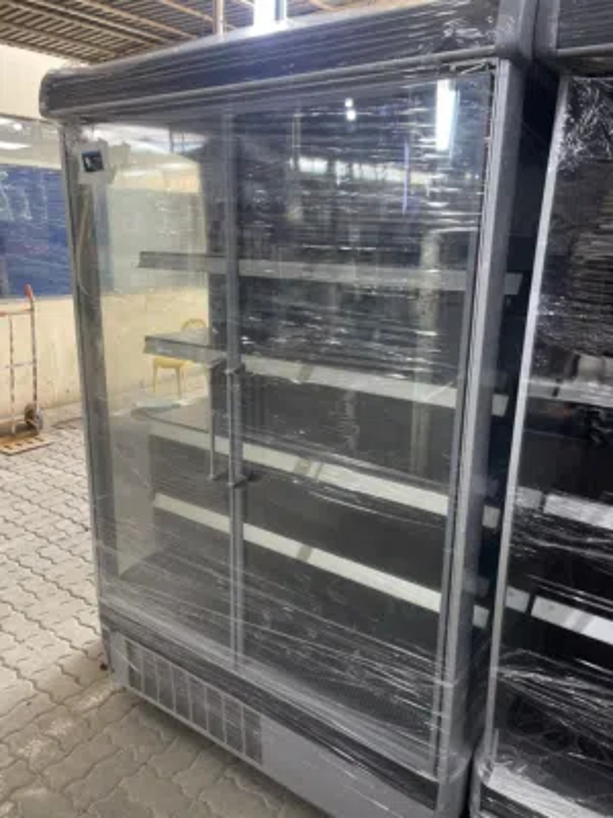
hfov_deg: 54.9
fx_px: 590
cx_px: 306
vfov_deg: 69.4
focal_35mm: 25
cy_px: 409
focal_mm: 5.1
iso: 125
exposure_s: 1/102
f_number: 1.6
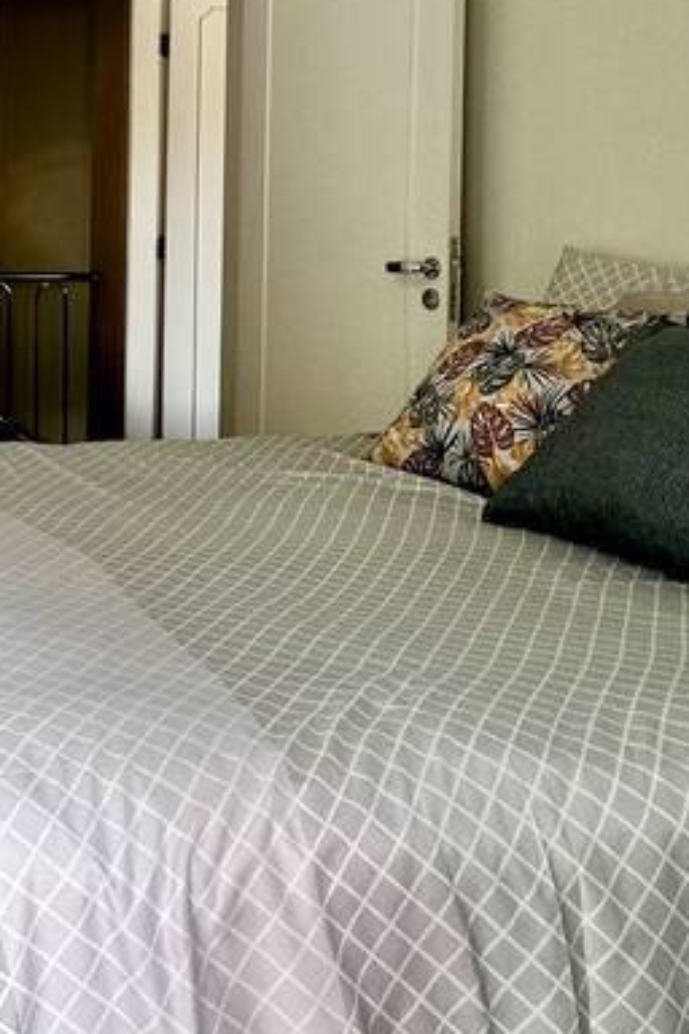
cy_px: 186
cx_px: -207
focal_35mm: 41
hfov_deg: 27.3
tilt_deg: +1.6
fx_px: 1177
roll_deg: -1.9
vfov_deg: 44.7
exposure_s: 1/120
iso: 80
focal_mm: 2.22
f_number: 2.2
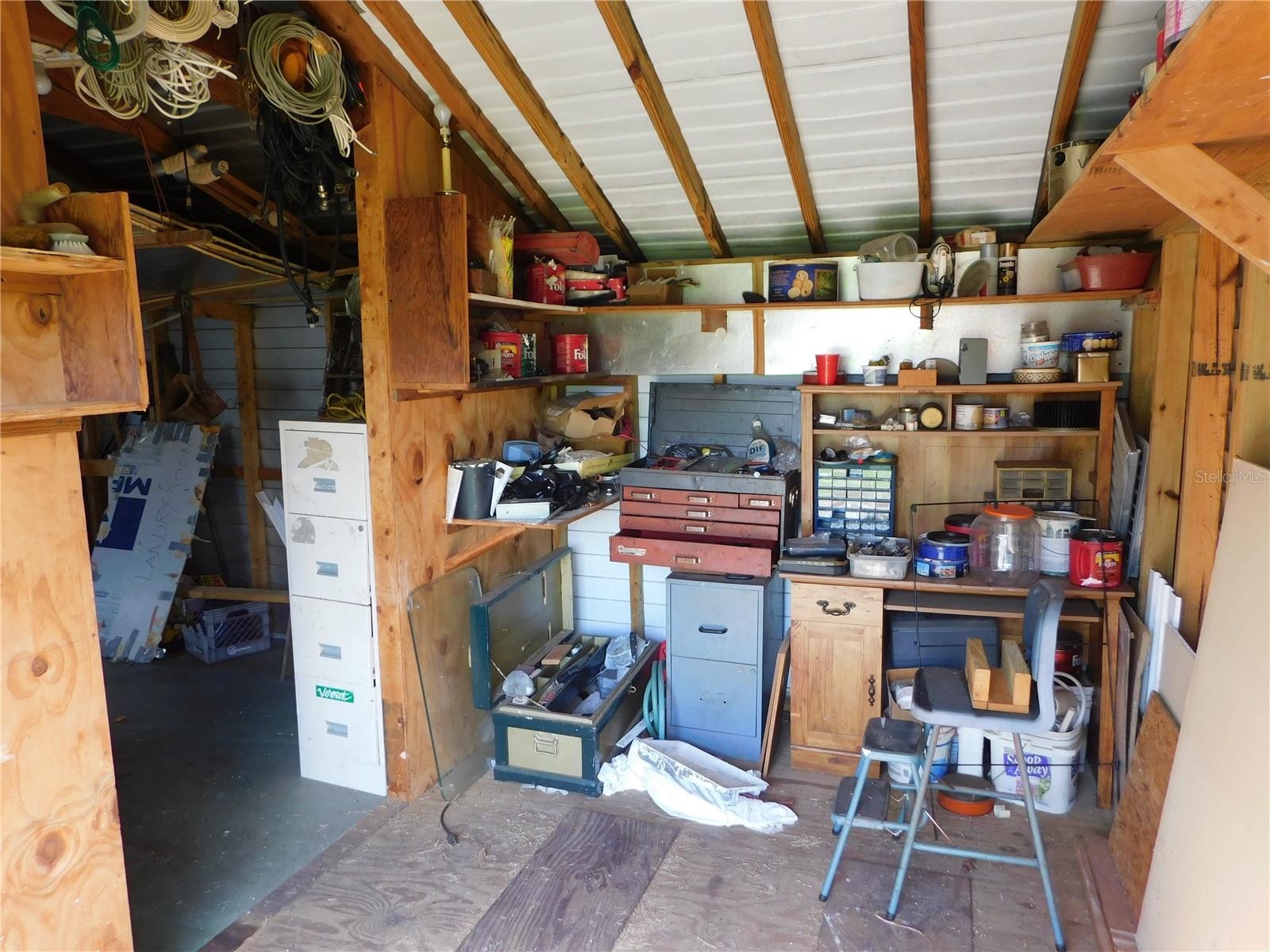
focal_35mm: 23
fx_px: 844
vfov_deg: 58.9
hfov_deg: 73.9
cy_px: 476
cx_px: 635
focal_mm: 4
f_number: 3
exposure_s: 1/60
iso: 125
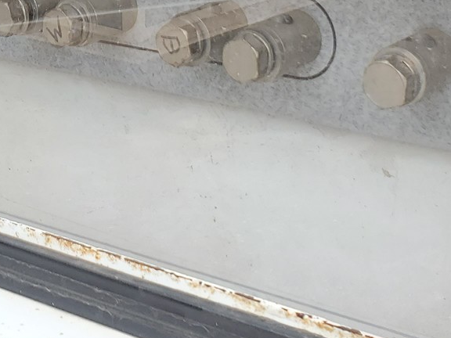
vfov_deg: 14.5
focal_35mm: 91
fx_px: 1186
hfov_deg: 21.4
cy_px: -249
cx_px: 139
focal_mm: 4.3
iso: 50
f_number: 2.4
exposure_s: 1/238
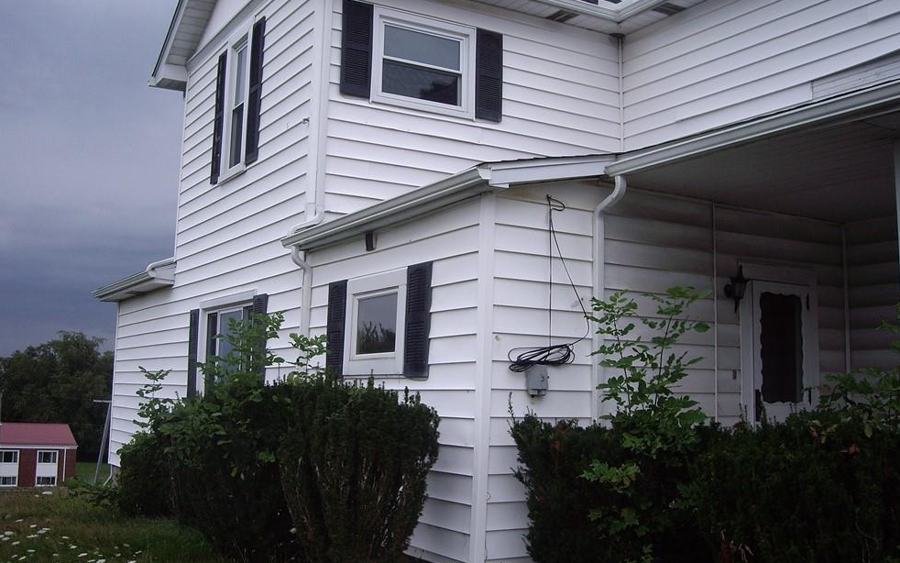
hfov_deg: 47.2
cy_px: 217
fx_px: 1030
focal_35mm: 42
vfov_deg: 30.4
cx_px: 441
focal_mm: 6.2
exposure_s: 1/500
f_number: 4.3
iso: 64
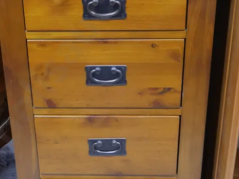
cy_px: 27
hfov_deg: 25.9
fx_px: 518
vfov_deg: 19.4
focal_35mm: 75
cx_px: 88
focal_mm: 17
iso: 800
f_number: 4
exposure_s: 1/60
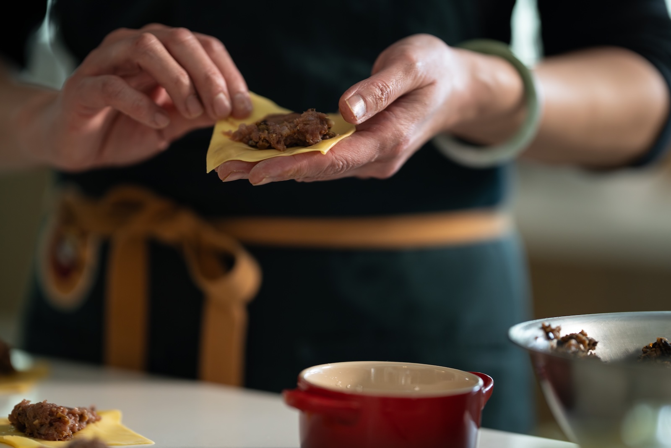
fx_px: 1957
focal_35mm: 105
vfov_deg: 13.0
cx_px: 336
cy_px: 224
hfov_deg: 19.5
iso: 1250
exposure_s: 1/500
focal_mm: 105
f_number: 1.4
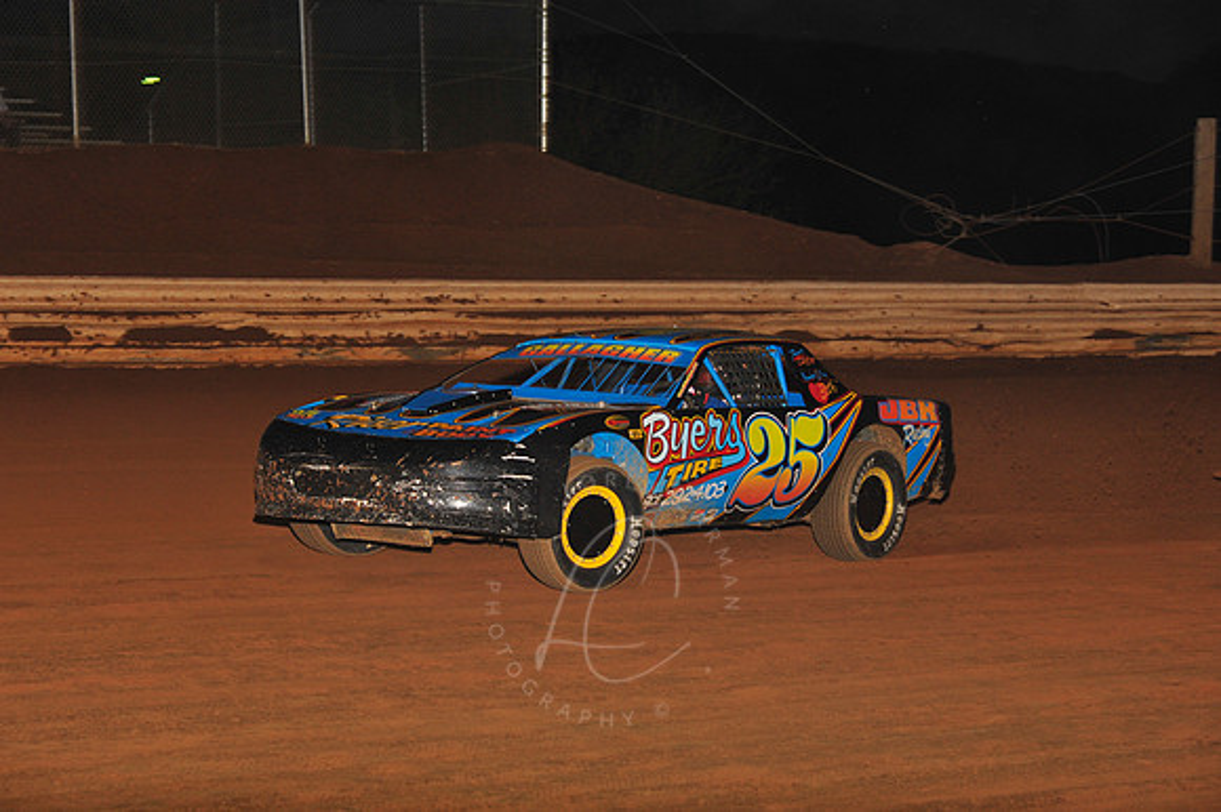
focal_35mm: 100
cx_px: 610
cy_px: 406
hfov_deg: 20.4
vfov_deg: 13.7
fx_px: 3390
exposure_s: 1/320
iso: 1000
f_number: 6.3
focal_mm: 100
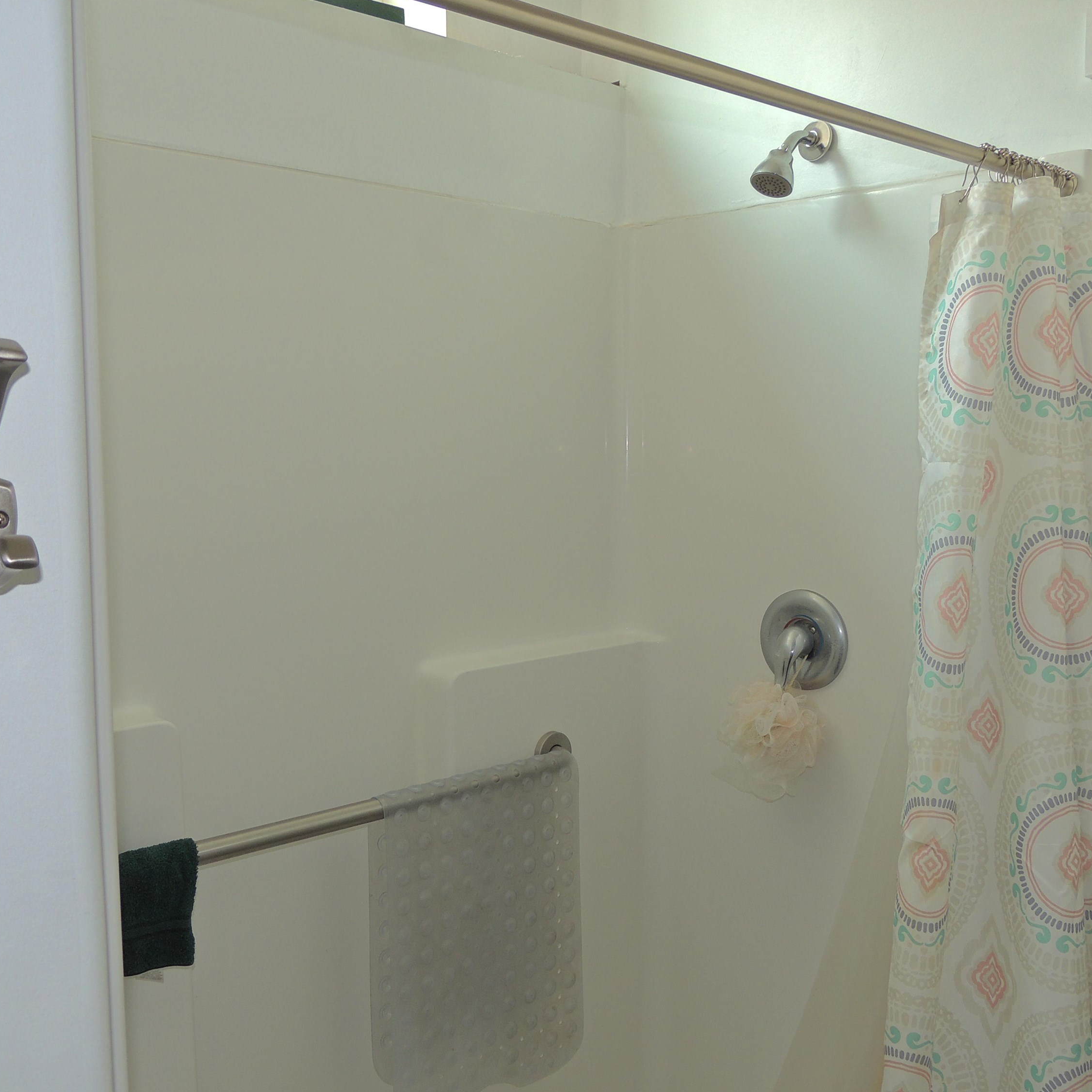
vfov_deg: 46.0
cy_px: 553
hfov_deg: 46.0
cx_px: 518
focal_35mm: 36
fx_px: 1285
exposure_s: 1/40
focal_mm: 5.3
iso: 100
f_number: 3.1
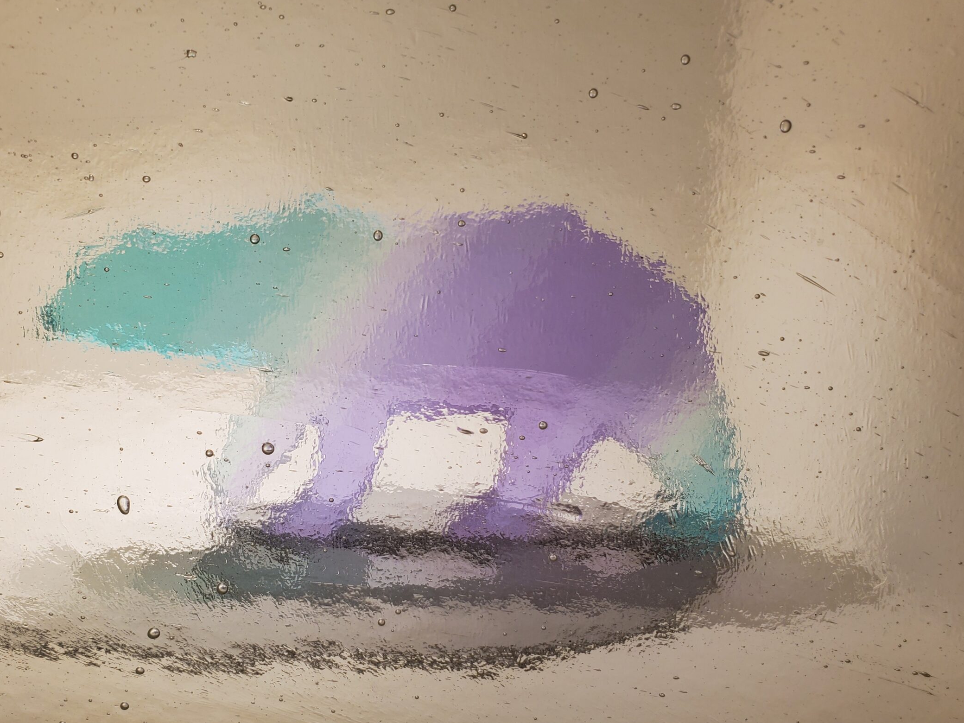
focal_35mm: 32
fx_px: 891
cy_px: 425
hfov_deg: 56.7
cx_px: 429
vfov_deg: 44.0
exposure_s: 1/166
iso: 50
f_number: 2.4
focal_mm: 4.3
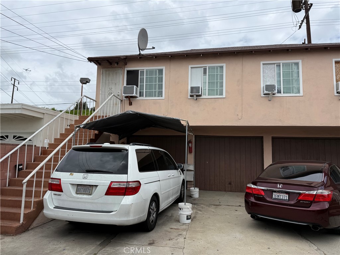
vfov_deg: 56.8
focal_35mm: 24
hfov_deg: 71.6
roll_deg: -1.6
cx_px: 170
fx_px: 236
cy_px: 128
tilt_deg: +6.1
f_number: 1.78
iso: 80
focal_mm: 6.76
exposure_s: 1/6173
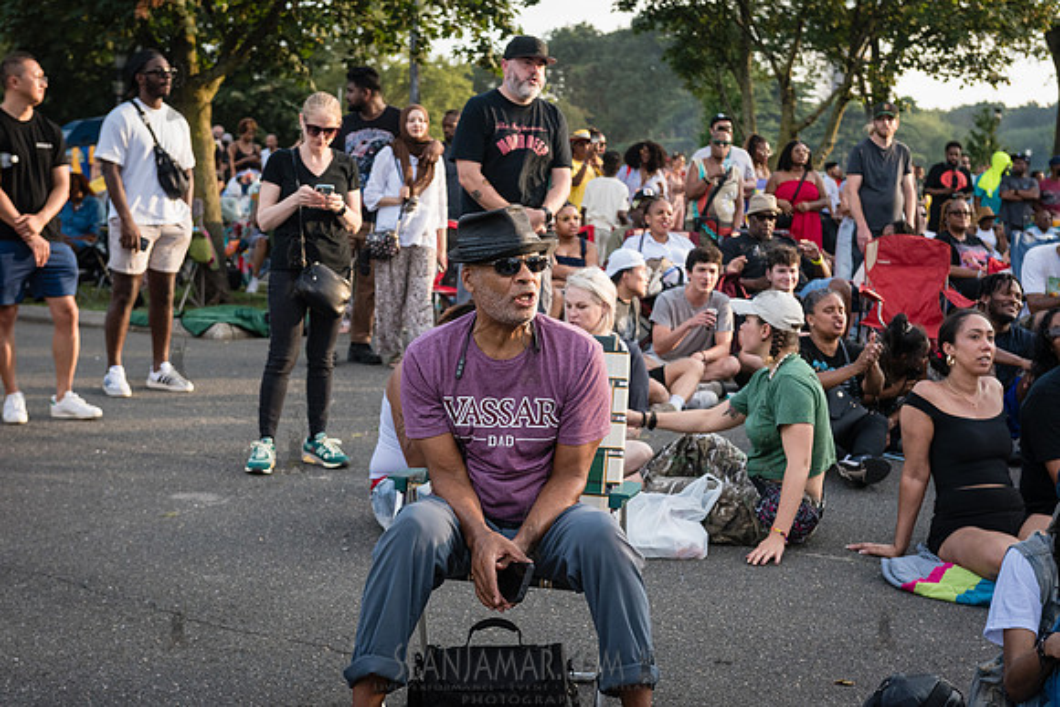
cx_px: 530
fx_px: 1767
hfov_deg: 33.4
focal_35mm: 60
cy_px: 354
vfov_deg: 22.6
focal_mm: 60
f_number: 5
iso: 2000
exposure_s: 1/1250
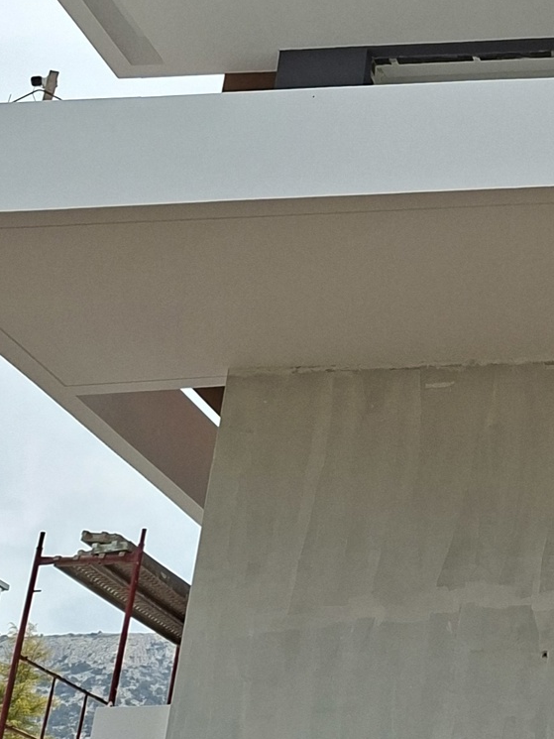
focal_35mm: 79
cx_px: 817
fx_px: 1685
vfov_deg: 24.1
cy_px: 100
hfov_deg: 17.0
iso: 50
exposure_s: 1/1166
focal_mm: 5.54
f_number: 1.8
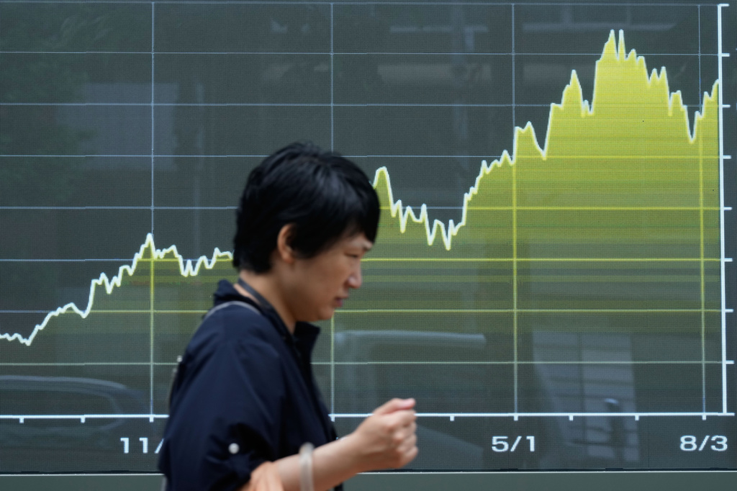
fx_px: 2763
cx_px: 368
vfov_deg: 10.2
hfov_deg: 15.2
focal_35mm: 135
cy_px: 246
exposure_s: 1/250
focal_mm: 135
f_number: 8
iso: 800
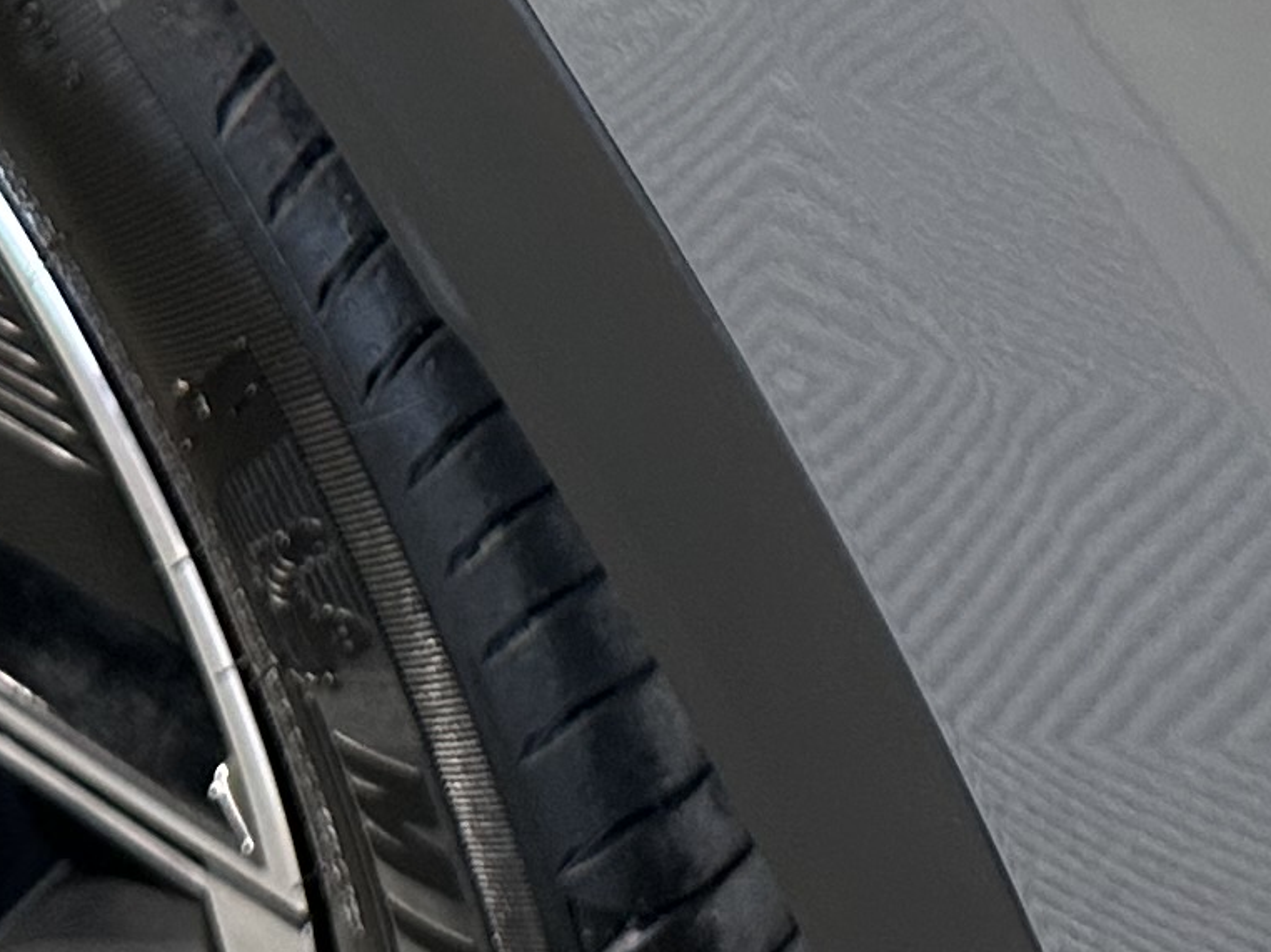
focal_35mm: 127
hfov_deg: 15.5
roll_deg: -0.4
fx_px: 4662
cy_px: -1129
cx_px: 911
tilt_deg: -31.9
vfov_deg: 10.4
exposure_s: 1/50
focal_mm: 6.86
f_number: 1.78
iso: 160
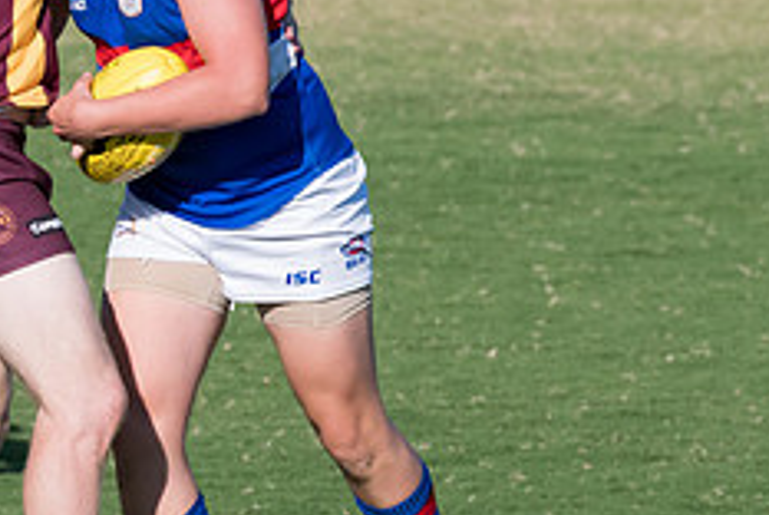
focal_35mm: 1695
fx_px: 36252
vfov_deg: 0.8
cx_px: 112
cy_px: 256
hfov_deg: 1.2
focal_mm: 380
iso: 800
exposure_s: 1/2500
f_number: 8
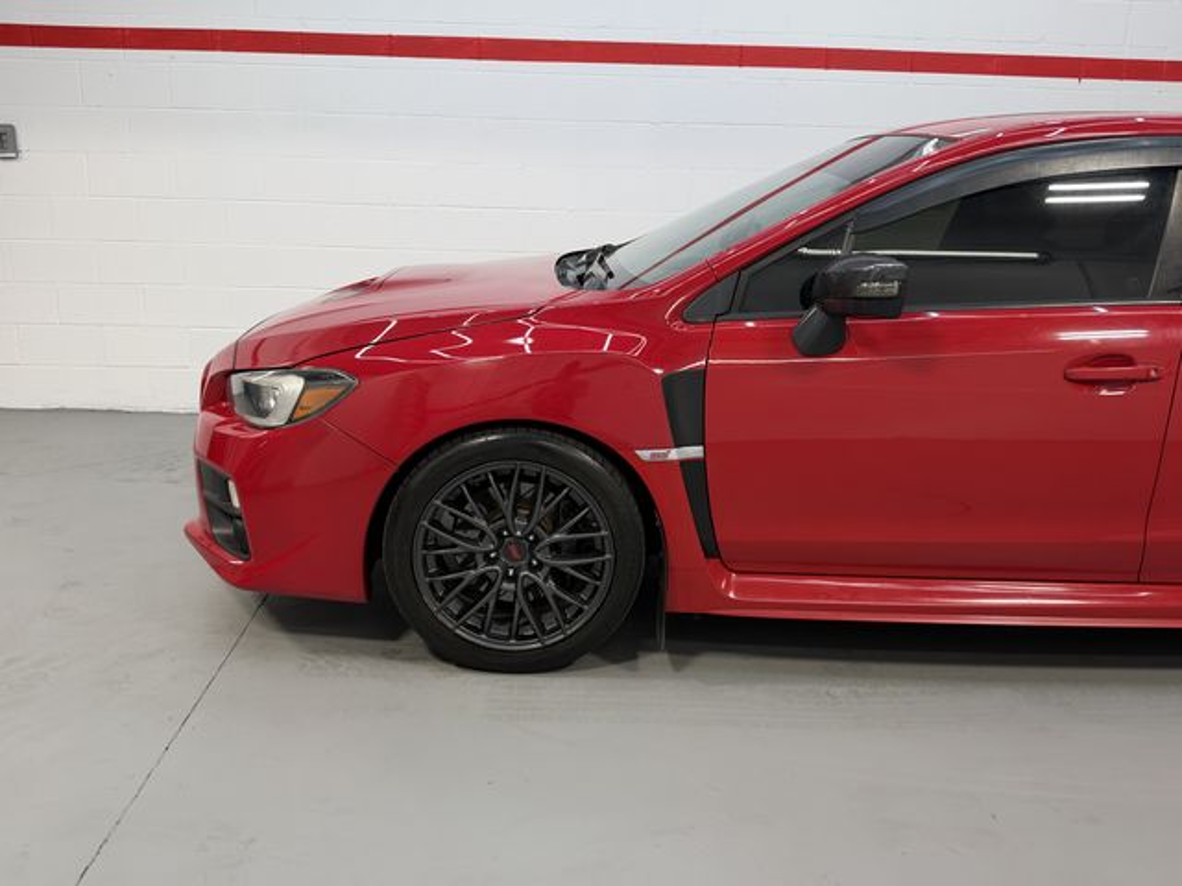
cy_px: 443
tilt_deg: -14.5
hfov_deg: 61.7
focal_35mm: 29
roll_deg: -2.3
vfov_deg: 48.2
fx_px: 990
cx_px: 591
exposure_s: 1/125
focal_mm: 6.93
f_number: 1.8
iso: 50
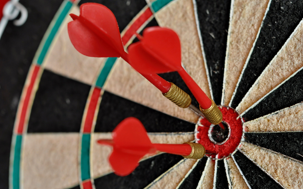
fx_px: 636
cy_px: 96
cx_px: 151
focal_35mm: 77
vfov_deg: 16.9
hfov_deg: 26.8
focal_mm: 50
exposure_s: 1/60
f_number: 4
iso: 800
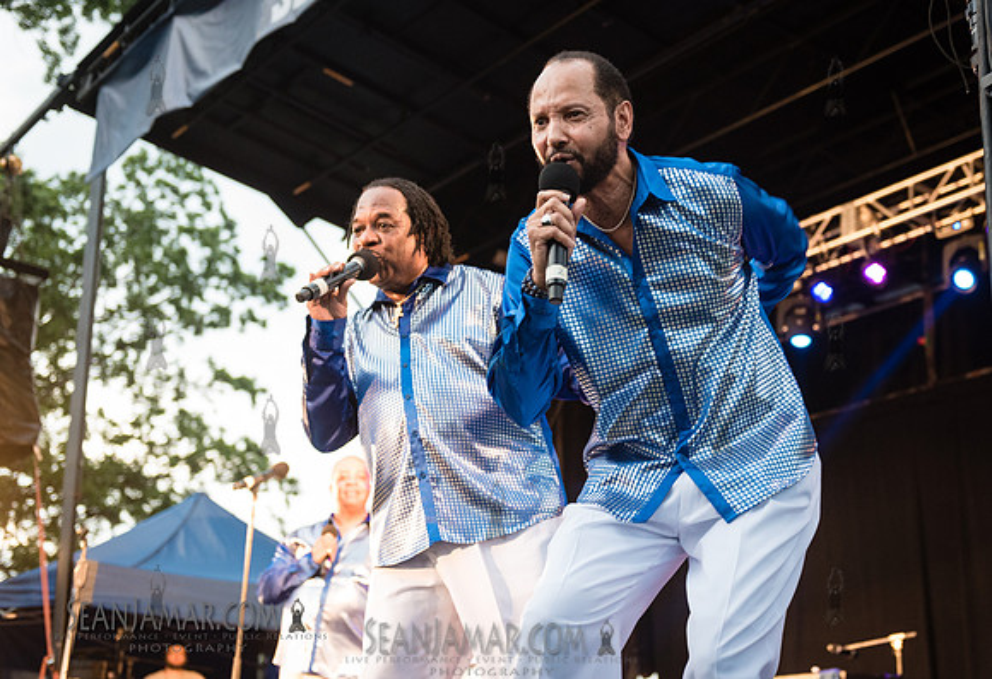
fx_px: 1346
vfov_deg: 28.3
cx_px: 588
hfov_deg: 40.3
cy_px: 335
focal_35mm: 48
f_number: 3.2
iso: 2000
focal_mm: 40
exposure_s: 1/160
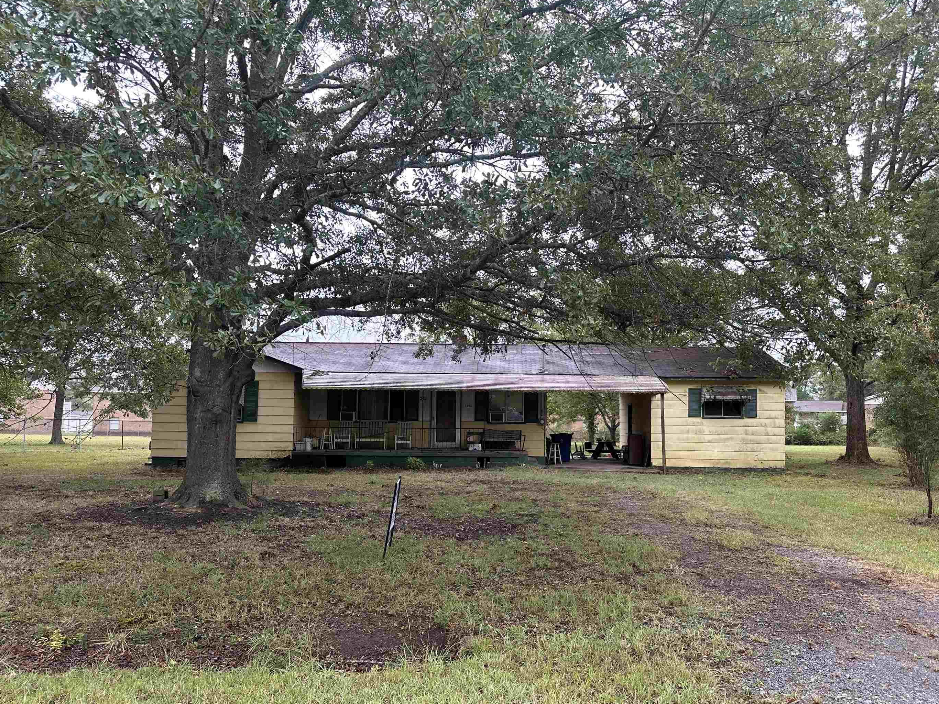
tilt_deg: +2.2
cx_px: 505
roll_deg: -0.7
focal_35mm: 27
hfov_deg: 65.2
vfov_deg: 51.3
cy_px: 386
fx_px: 732
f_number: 1.78
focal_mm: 6.86
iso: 80
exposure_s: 1/260
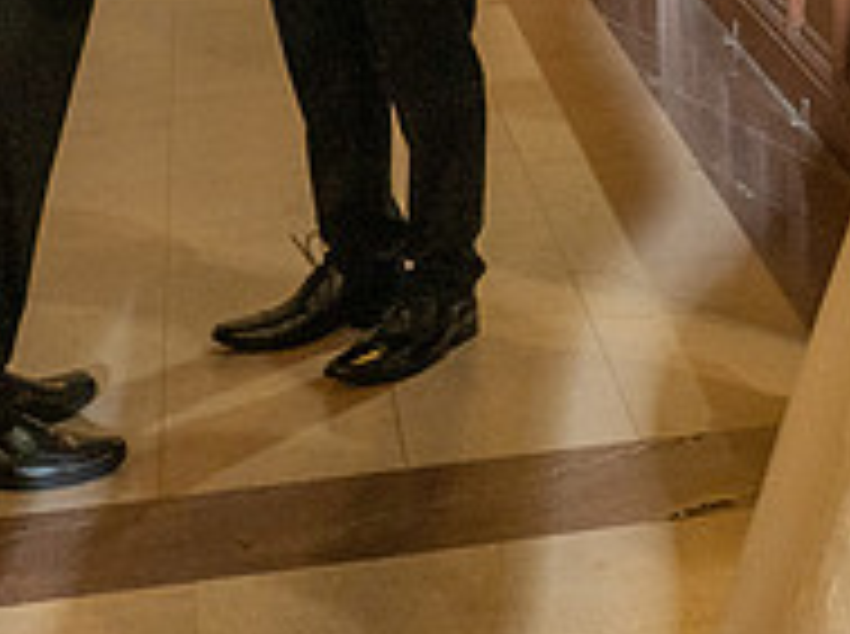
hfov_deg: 18.8
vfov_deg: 13.9
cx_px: 954
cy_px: -309
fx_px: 2451
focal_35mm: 100
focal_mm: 24
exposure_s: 1/160
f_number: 4.5
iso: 1000
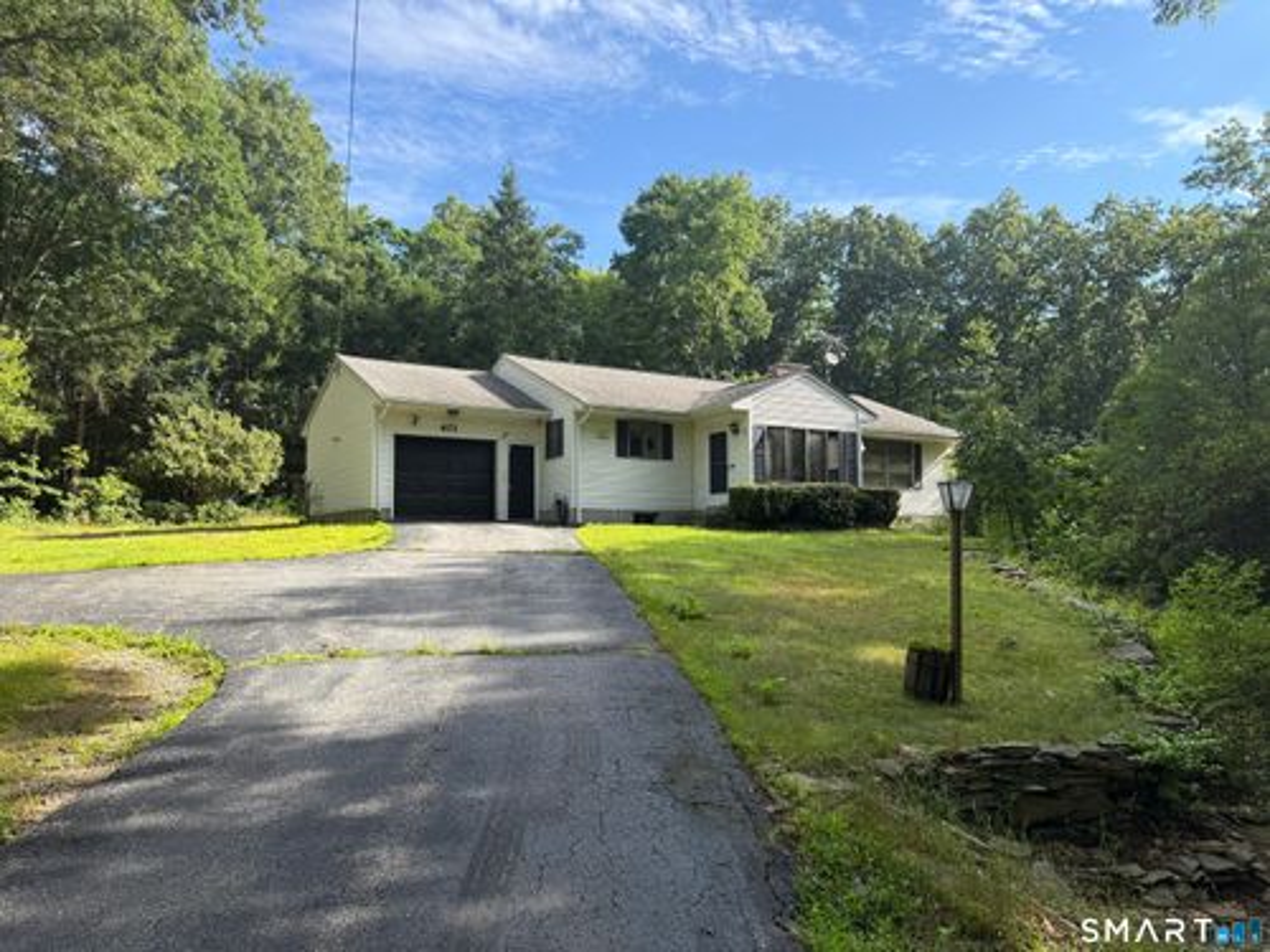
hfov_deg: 71.6
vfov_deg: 56.8
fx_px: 881
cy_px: 476
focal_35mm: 24
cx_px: 635
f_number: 1.78
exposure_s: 1/1855
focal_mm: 6.76
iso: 100
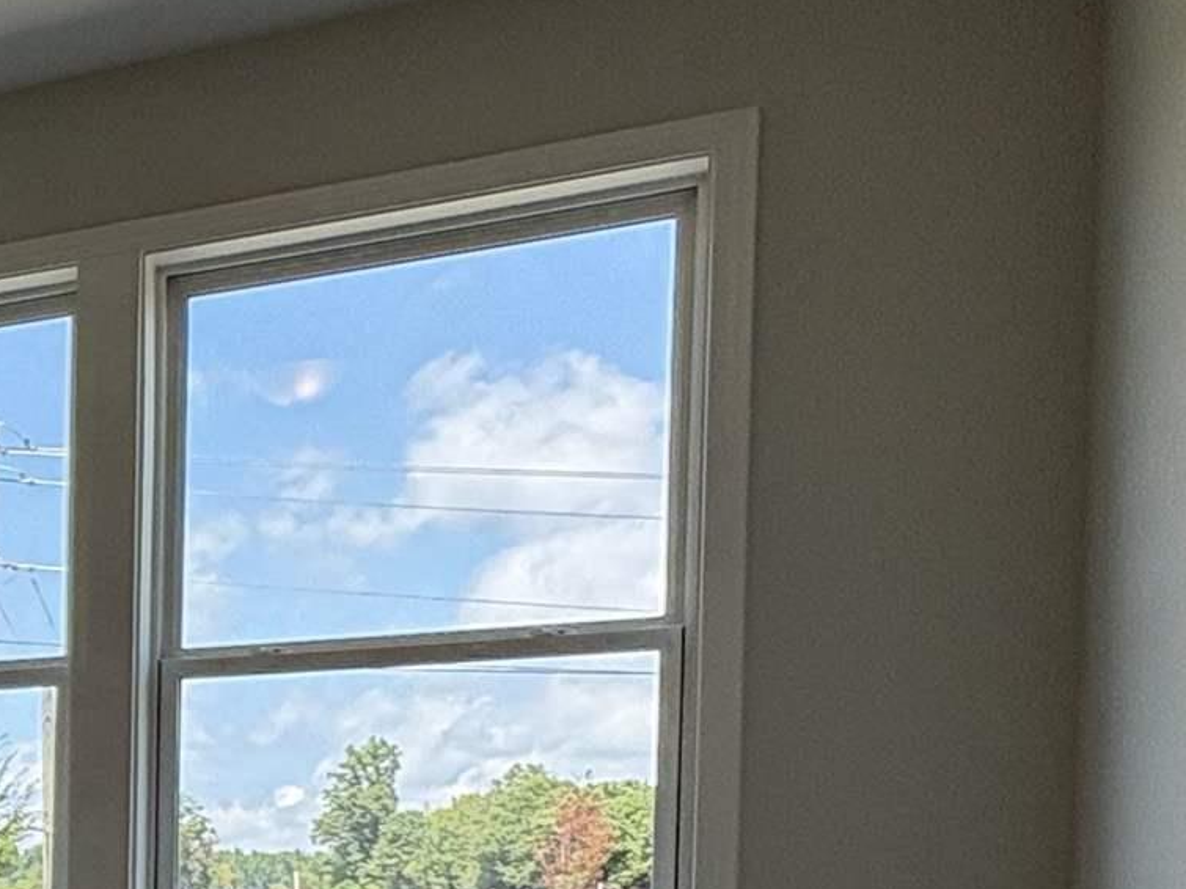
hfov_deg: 26.1
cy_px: 986
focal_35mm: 57
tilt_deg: -1.7
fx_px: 1953
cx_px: -536
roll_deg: -0.4
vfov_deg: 23.9
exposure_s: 1/295
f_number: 2.2
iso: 64
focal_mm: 2.22
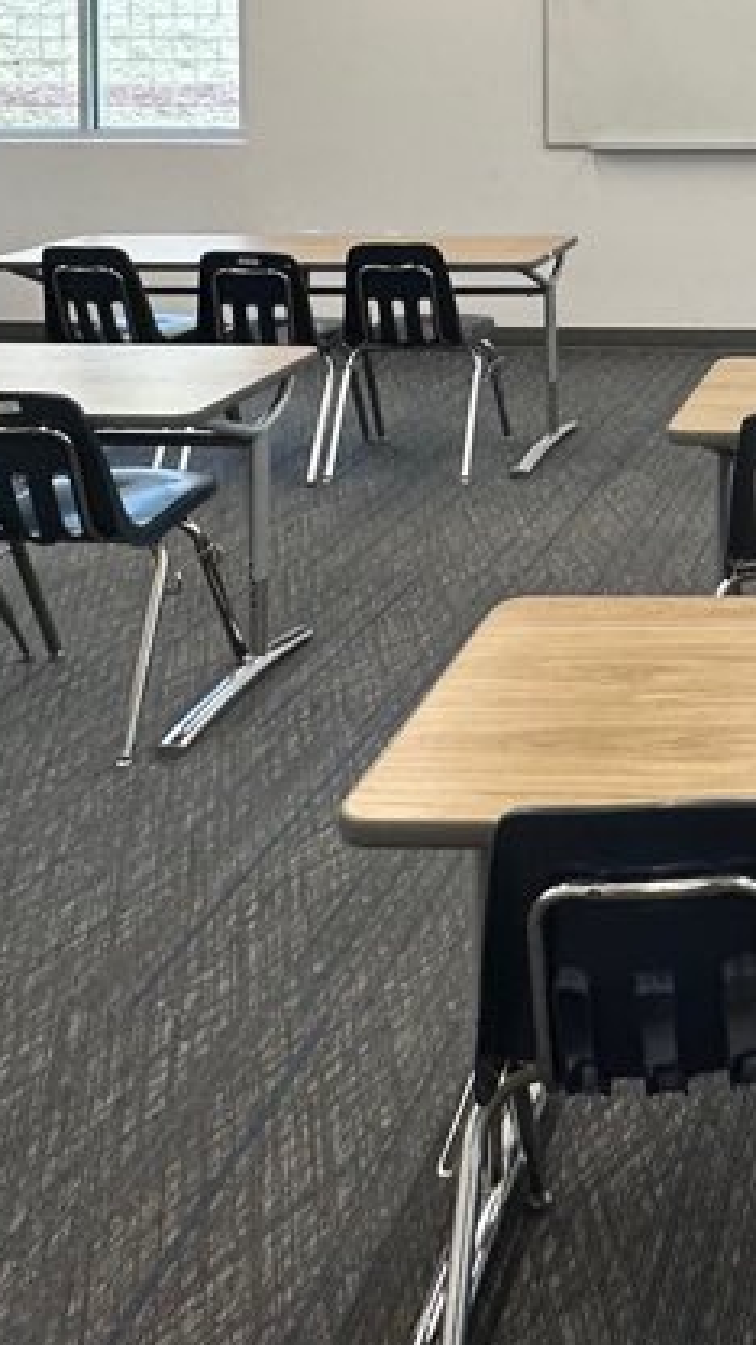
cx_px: 963
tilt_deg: -0.2
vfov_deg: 41.0
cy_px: 26
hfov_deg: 24.0
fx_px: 1568
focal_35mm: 44
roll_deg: +0.0
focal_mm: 2.22
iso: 64
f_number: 2.2
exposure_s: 1/120
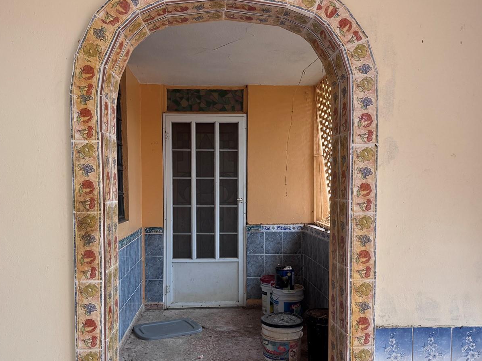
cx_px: 232
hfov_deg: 56.8
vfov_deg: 44.0
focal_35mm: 32
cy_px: 214
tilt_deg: -4.1
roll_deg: -0.5
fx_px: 446
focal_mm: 6.76
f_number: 1.78
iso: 200
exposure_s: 1/121
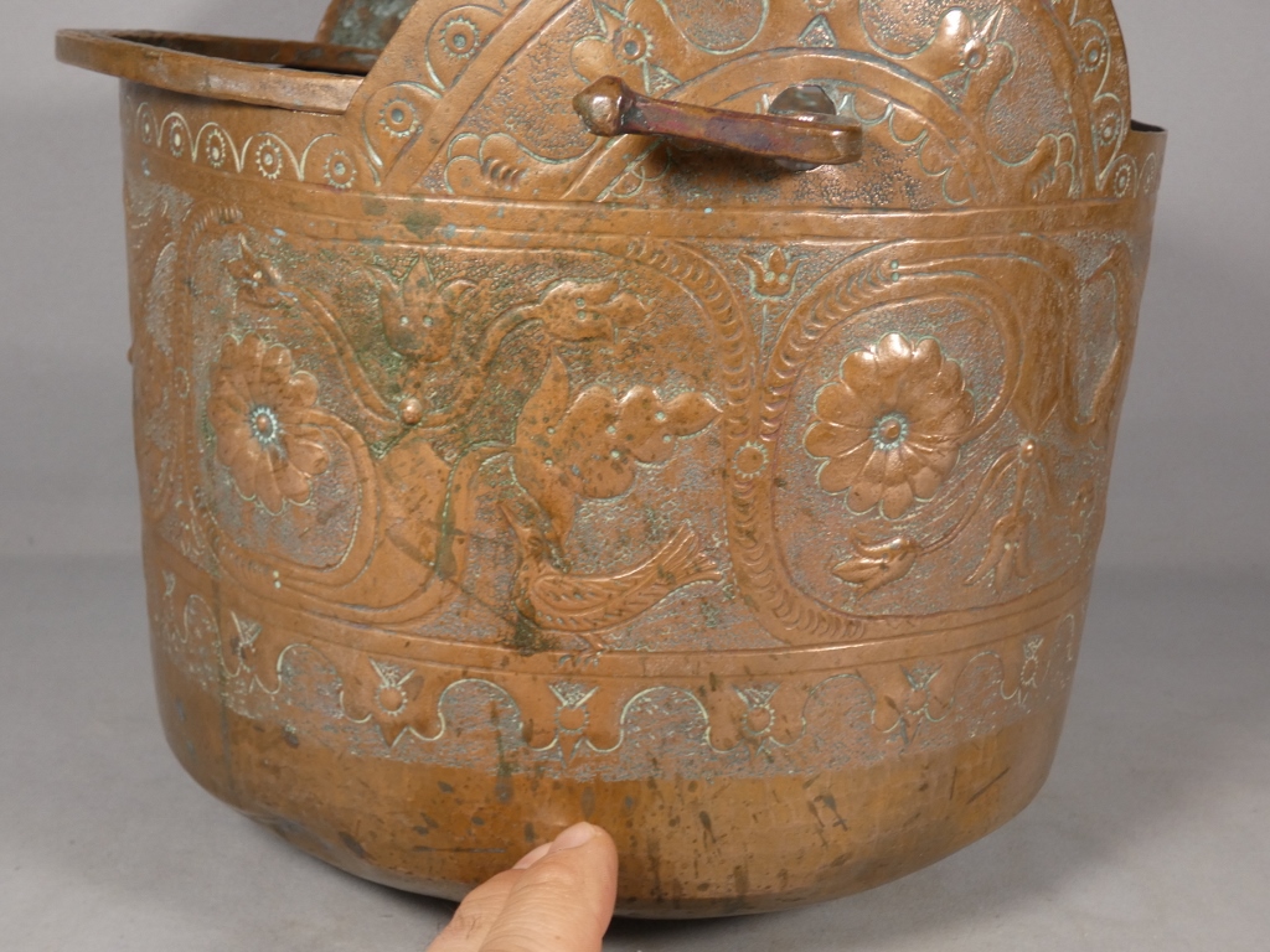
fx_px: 1578
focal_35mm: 43
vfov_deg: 33.6
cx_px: 635
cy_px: 476
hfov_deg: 43.9
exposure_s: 1/80
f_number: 3.7
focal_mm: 7.8
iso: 125
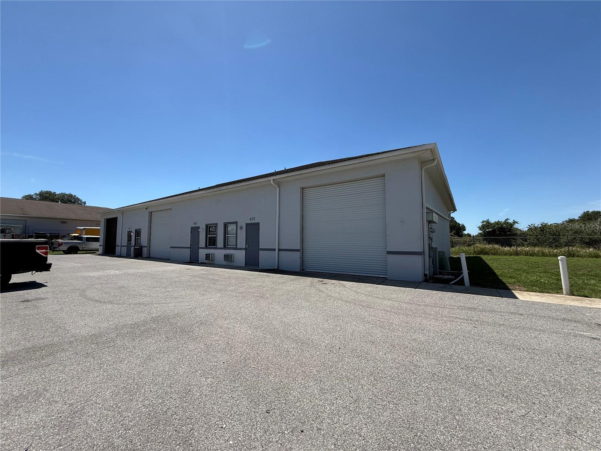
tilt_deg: +3.7
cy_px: 226
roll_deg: +0.0
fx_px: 243
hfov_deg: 102.1
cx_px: 300
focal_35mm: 14
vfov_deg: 85.7
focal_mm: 2.22
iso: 50
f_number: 2.2
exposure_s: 1/2611
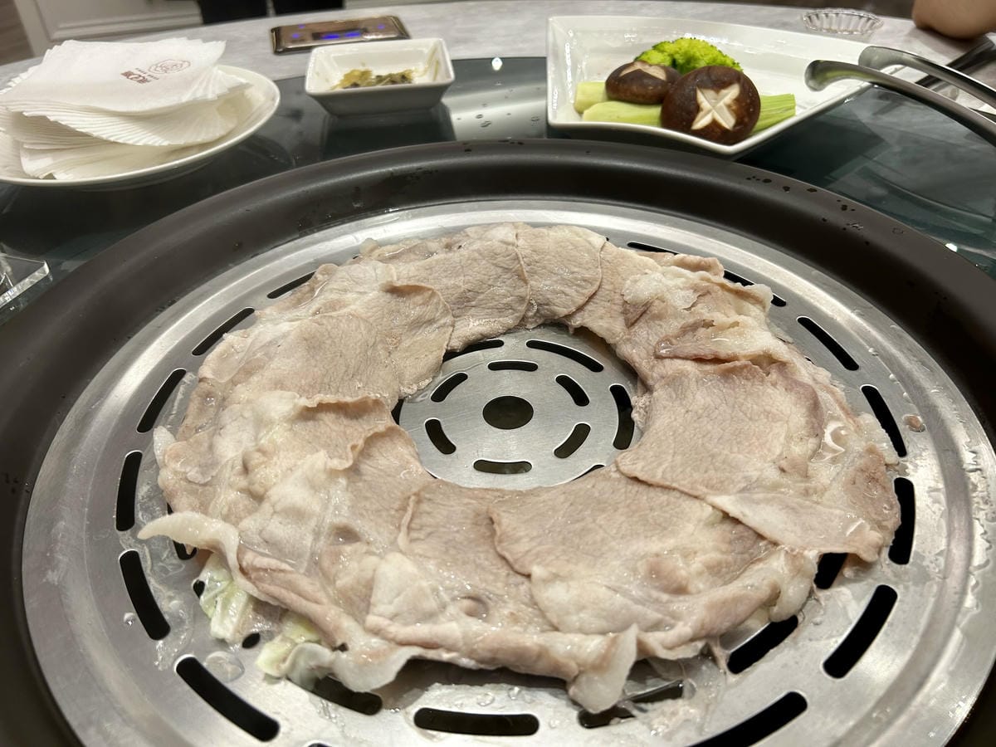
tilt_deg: -39.5
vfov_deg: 53.1
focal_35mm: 26
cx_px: 498
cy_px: 374
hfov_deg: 67.3
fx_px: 748
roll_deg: +3.5
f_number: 1.5
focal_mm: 5.7
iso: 100
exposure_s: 1/60
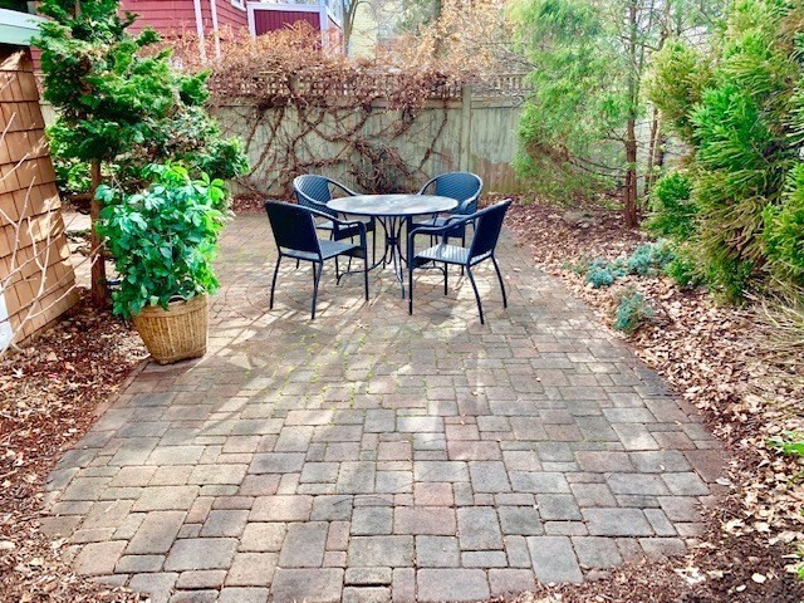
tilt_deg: -19.1
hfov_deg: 67.3
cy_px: 302
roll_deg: +0.7
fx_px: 604
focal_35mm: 26
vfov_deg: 53.1
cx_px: 402
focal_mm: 4.25
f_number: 1.8
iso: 32
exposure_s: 1/122
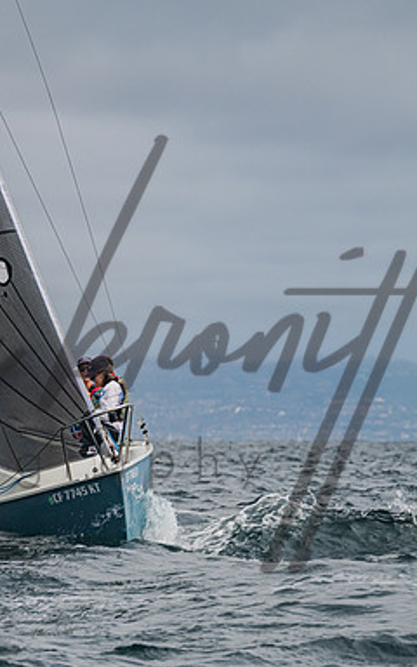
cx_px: 114
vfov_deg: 7.0
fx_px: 5455
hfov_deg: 4.4
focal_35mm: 300
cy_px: 378
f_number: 6.3
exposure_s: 1/640
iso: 160
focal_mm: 170
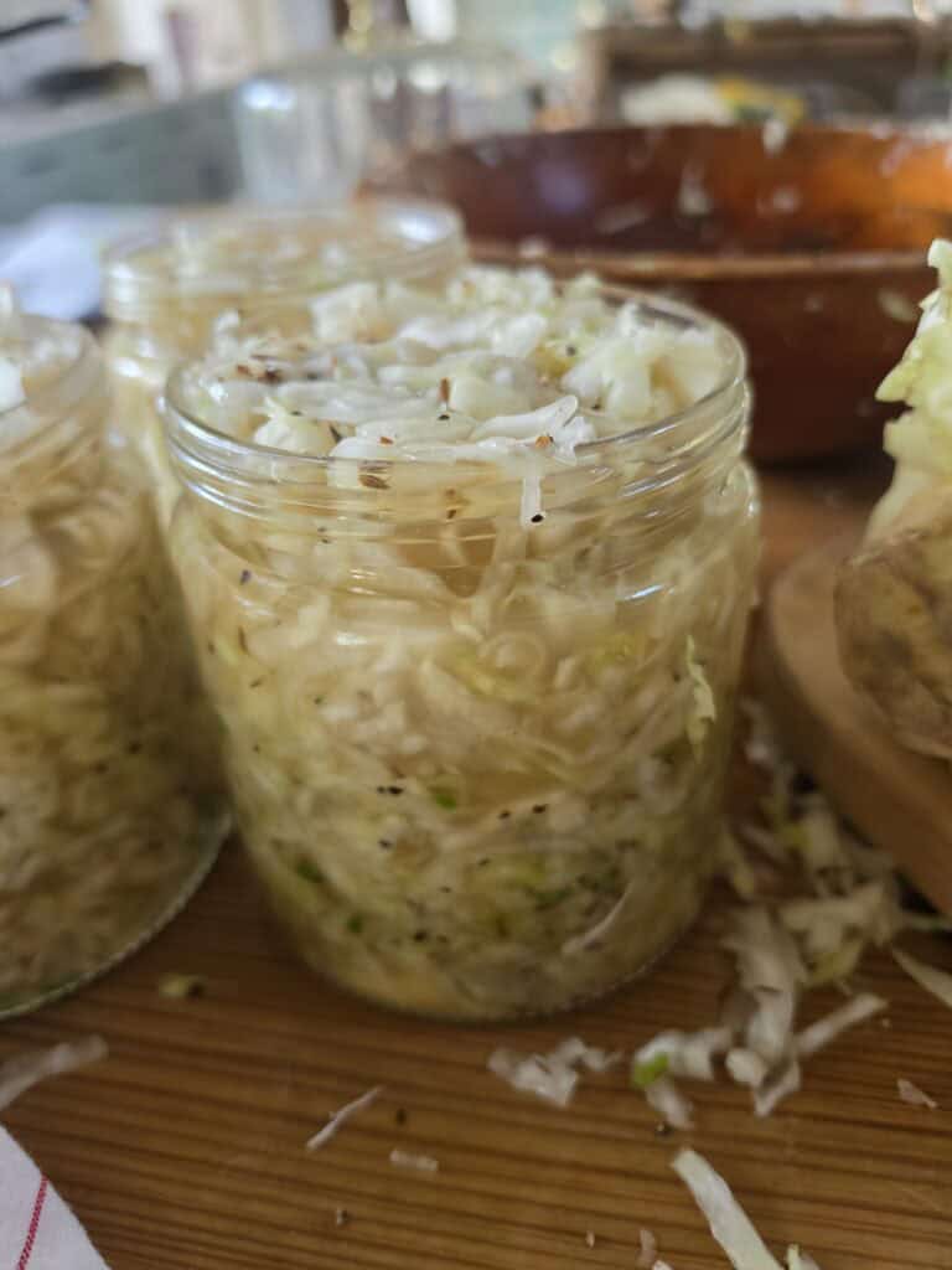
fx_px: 843
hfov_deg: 58.9
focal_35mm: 23
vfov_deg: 73.9
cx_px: 476
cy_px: 635
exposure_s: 1/120
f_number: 1.4
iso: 200
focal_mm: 6.5
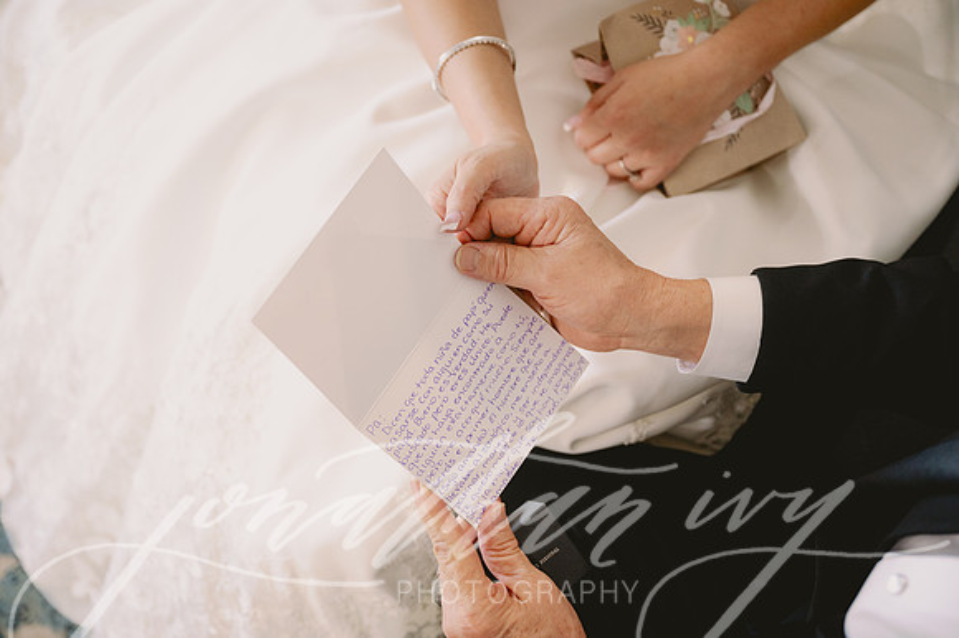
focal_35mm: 43
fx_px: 1145
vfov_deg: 31.2
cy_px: 319
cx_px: 480
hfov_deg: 45.5
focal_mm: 43
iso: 1600
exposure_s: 1/200
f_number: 2.8
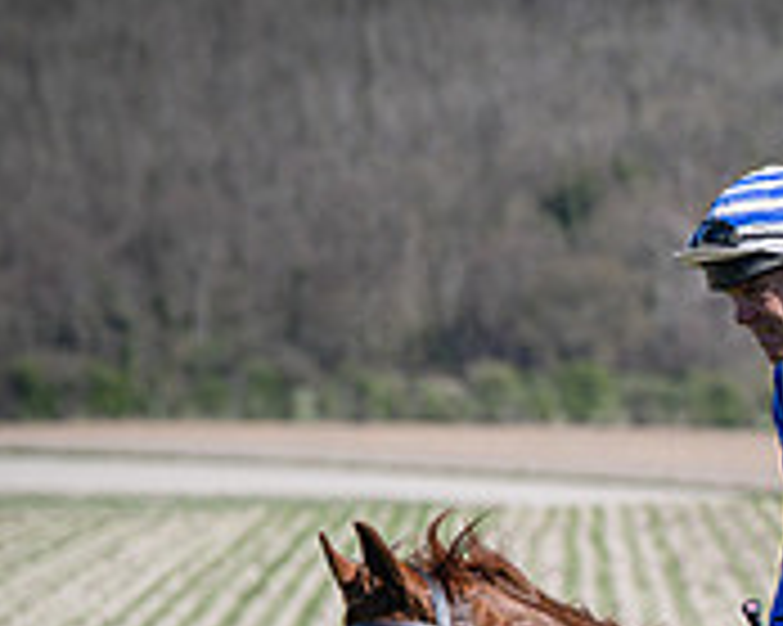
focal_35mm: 473
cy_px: 854
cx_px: 1417
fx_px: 10955
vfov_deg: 3.3
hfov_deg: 4.1
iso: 180
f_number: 4
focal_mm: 115
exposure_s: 1/2000
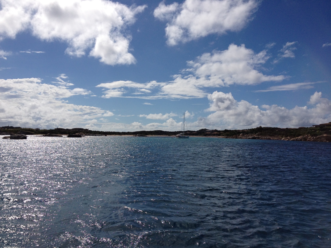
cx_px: 166
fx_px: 335
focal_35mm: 35
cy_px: 124
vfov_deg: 40.7
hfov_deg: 52.6
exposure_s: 1/6944
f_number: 2.4
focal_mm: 4.28
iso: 64
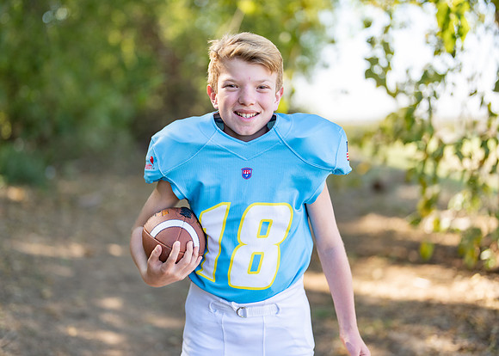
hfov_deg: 34.9
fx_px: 794
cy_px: 176
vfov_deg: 25.3
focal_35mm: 56
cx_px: 242
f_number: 1.2
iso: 100
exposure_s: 1/1600
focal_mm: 50
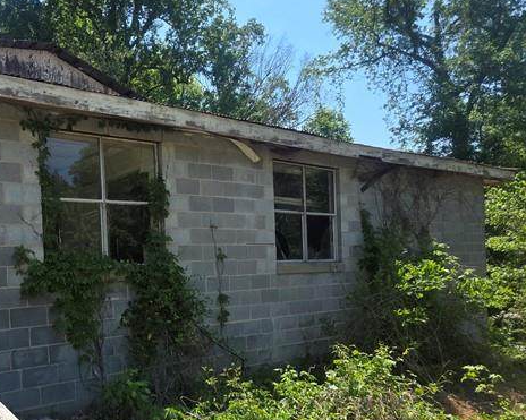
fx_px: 436
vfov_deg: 50.5
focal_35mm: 28
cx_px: 92
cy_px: 283
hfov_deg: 56.8
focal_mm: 2.2
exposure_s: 1/1425
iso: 40
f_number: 1.9
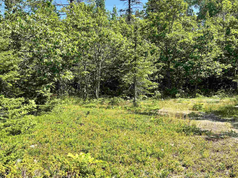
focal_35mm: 37
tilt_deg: -0.1
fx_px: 254
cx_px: 75
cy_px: 92
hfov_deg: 49.1
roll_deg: +0.3
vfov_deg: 38.7
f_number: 1.5
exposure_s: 1/1838
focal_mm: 5.7
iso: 50
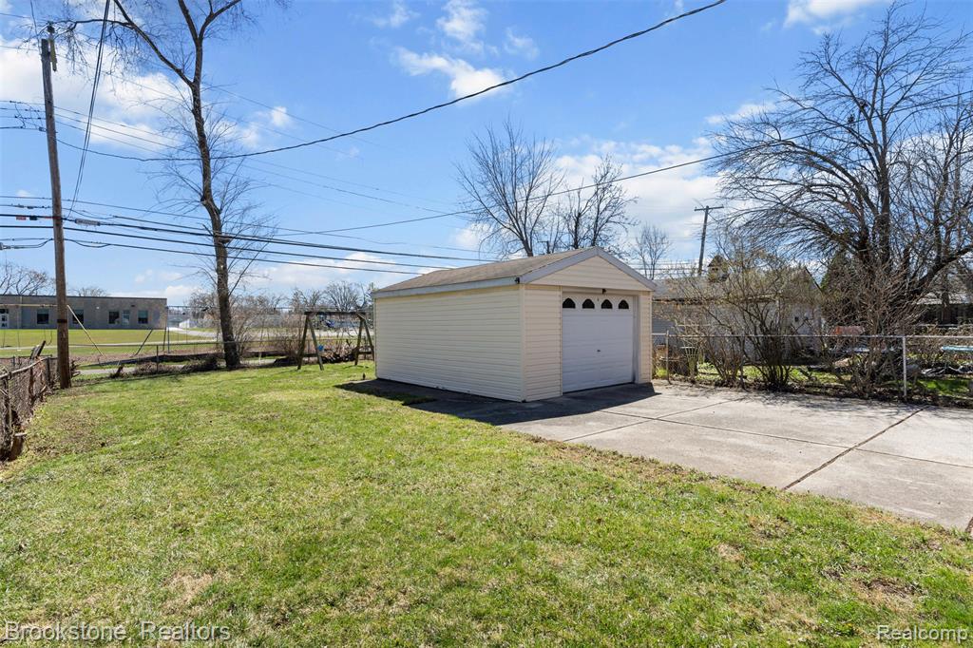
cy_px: 324
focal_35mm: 18
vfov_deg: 67.3
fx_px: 486
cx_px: 486
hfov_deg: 90.0
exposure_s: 1/320
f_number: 8
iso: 100
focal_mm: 18
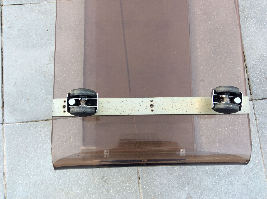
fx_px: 246
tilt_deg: -81.1
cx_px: 134
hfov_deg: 56.9
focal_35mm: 32
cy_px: 100
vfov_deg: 44.1
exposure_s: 1/119
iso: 32
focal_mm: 3.3
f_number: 2.4
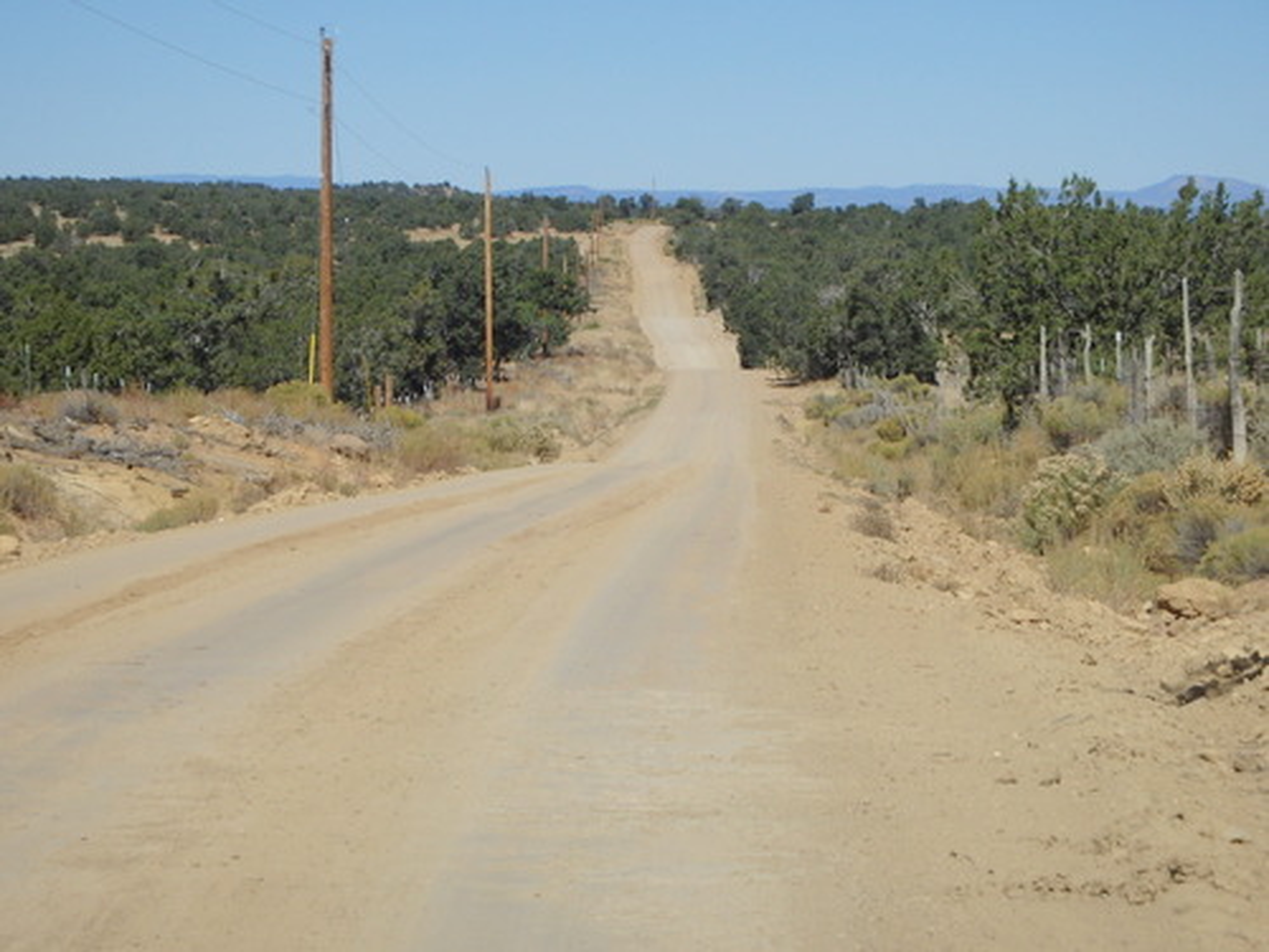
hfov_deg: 16.7
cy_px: 476
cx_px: 634
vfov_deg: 12.6
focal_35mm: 118
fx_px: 4326
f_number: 16
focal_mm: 21.2
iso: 160
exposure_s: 1/160
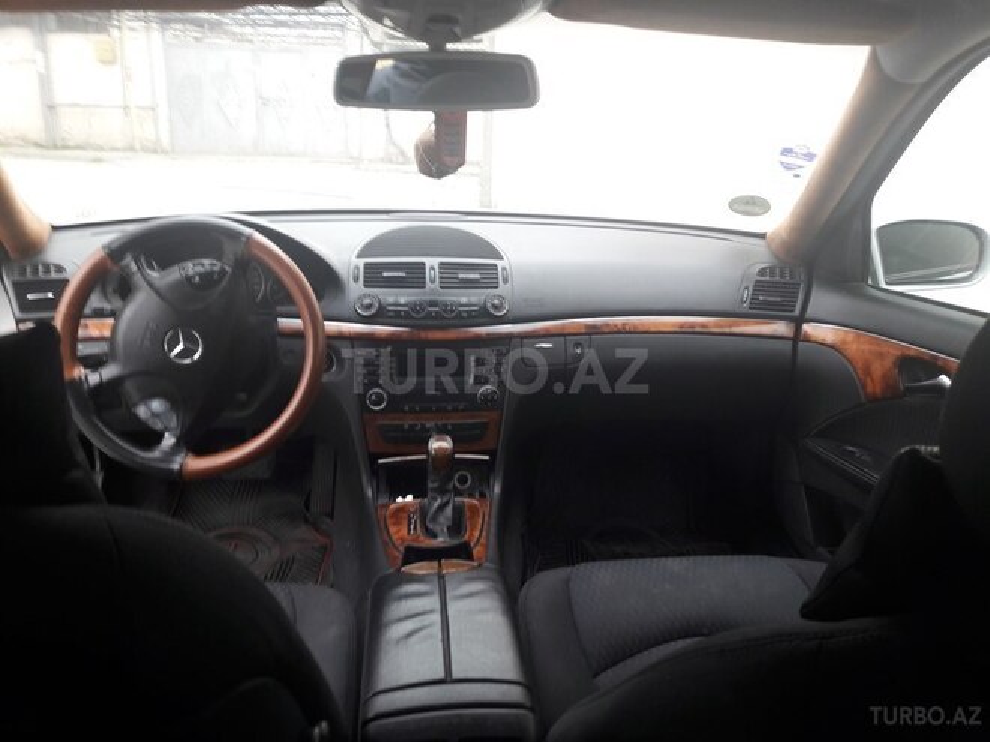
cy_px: 371
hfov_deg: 63.4
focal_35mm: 28
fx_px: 801
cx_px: 495
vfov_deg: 49.7
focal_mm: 3.7
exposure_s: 1/33
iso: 50
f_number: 1.9
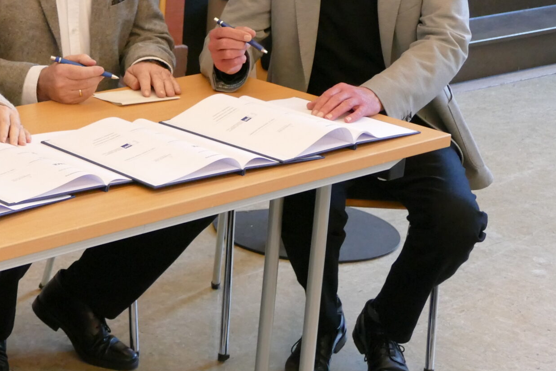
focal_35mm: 97
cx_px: 29
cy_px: 41
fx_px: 1498
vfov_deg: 14.0
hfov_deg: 20.5
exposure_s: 1/80
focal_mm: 17.27
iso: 1250
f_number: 3.3
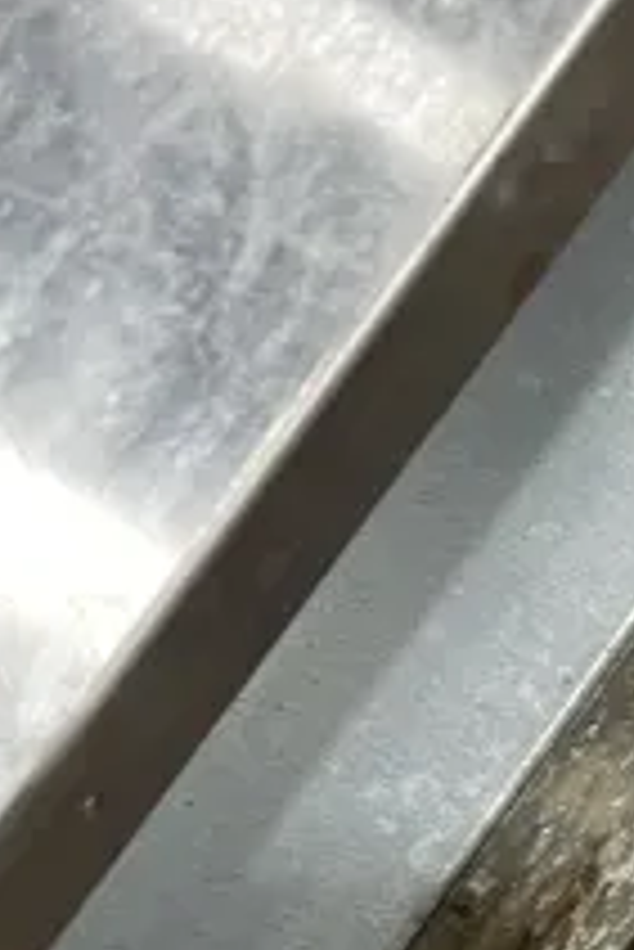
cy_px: 876
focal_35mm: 104
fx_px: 2743
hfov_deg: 11.8
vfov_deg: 19.2
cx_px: 1277
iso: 320
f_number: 1.6
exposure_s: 1/60
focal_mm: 4.2
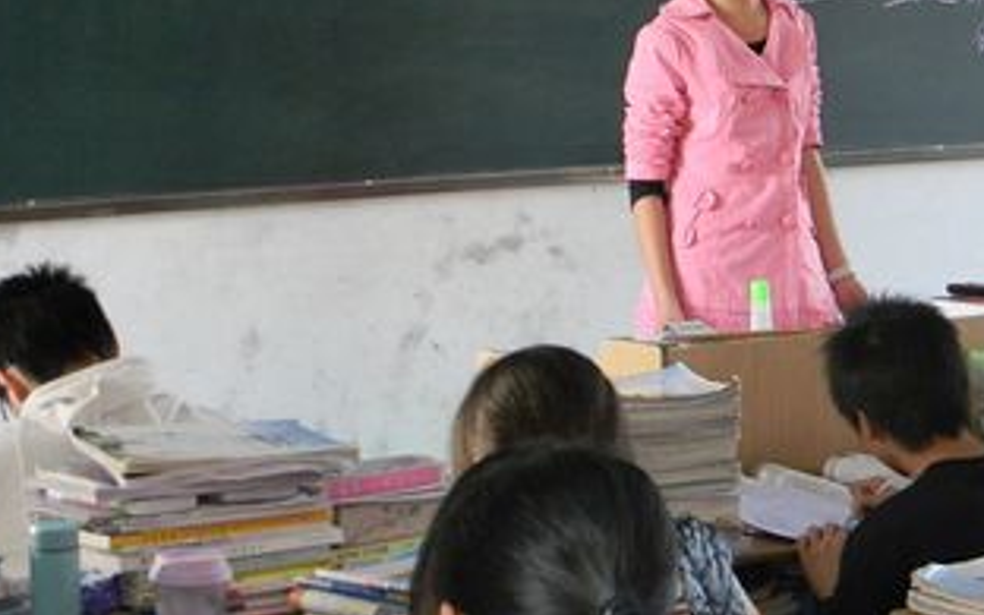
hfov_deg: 21.8
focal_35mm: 95
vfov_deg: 13.6
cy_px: 52
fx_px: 2548
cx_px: 647
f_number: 4.1
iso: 352
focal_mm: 10.1
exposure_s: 1/30
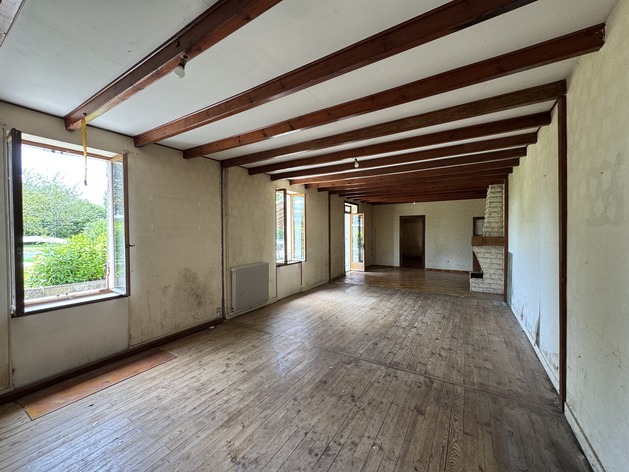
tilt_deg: -0.4
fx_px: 254
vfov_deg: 85.7
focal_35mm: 14
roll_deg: +0.3
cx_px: 314
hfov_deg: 102.1
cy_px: 236
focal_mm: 2.22
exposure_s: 1/99
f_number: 2.2
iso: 160
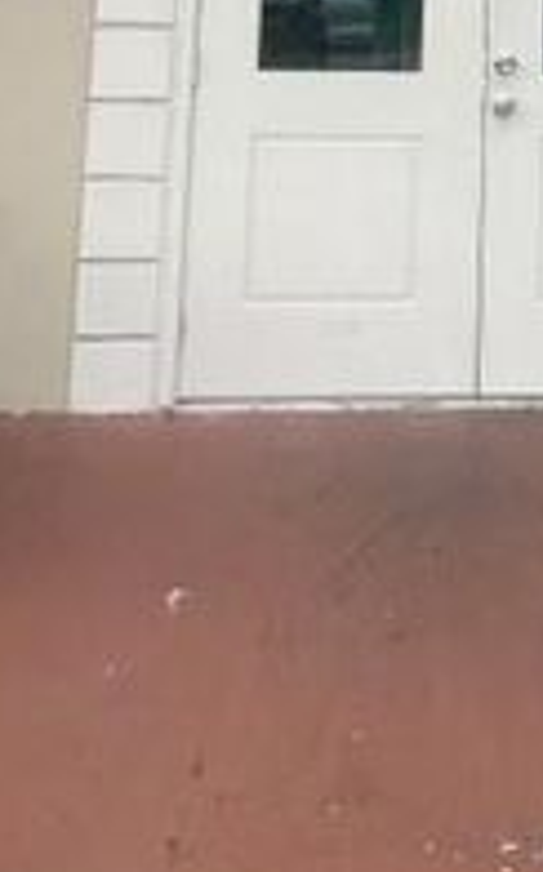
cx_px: 503
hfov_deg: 26.3
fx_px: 1116
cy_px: -211
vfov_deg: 33.4
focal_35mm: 47
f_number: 1.8
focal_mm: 1.57
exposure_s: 1/402
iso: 32
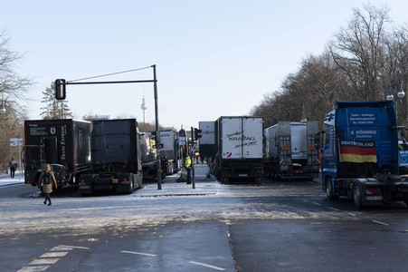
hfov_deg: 40.4
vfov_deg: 27.5
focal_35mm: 49
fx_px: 555
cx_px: 204
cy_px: 136
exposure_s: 1/400
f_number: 5
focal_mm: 33.1
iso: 125
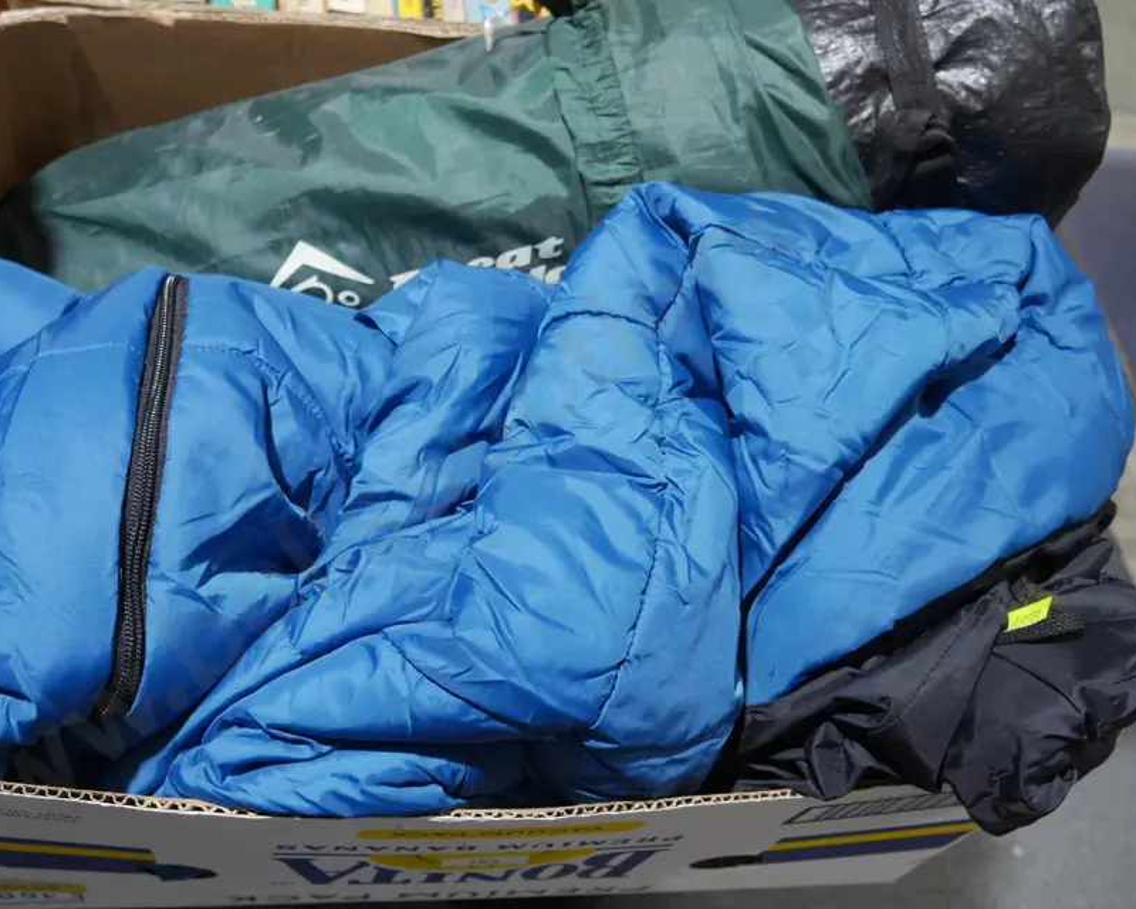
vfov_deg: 42.2
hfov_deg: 51.4
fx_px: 1177
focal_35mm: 35
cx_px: 496
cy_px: 432
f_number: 3.5
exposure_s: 1/60
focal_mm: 14
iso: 400
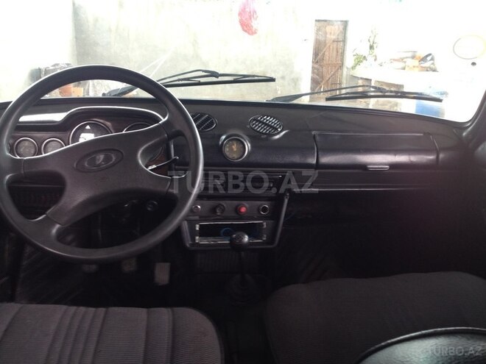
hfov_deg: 52.6
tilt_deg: -18.3
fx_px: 491
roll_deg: -0.3
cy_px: 182
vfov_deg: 40.7
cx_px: 243
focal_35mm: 35
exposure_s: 1/20
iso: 50
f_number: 2.4
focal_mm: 4.28
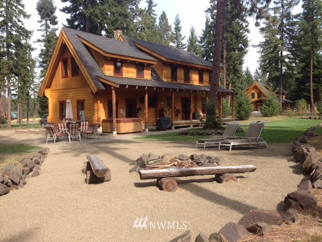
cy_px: 121
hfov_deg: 55.4
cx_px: 161
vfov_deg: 42.9
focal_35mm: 33
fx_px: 307
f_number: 2.4
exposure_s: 1/480
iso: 50
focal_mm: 4.12
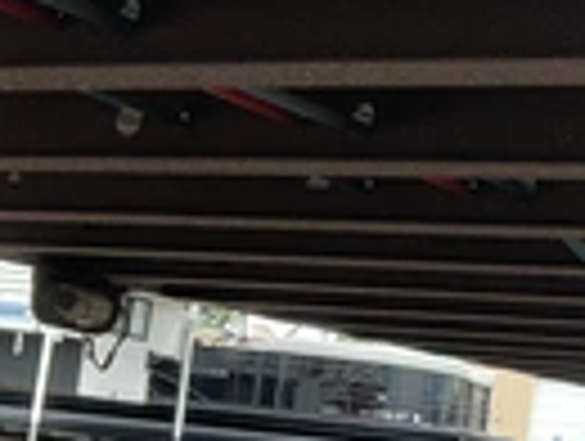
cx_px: 760
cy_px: 364
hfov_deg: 20.1
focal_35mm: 89
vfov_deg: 16.5
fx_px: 1507
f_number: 1.8
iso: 25
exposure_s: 1/122
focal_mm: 3
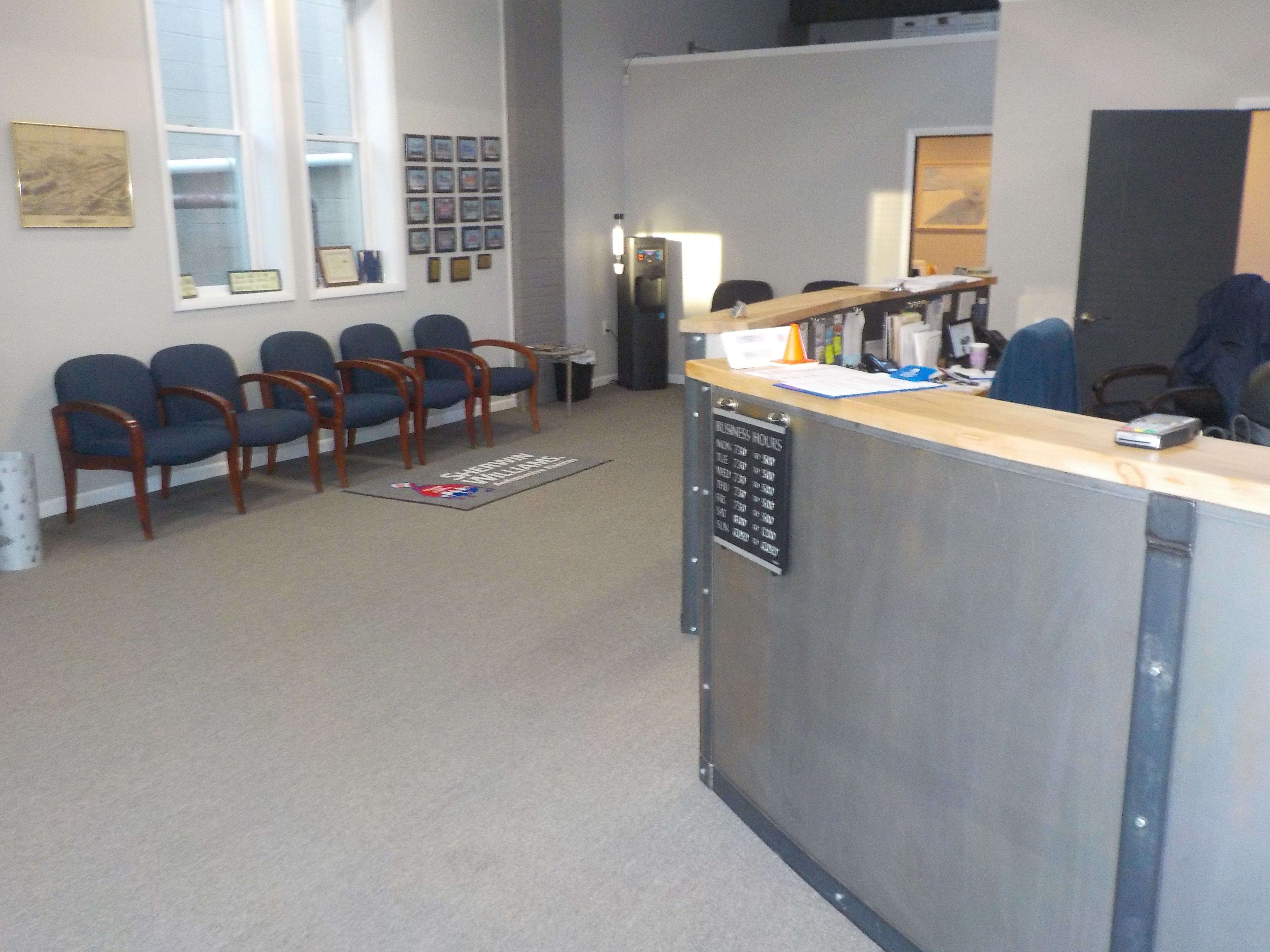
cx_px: 635
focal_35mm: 30
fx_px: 1101
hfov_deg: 60.0
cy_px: 476
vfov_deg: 46.8
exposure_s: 1/30
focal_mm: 4.1
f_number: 3.3
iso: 360
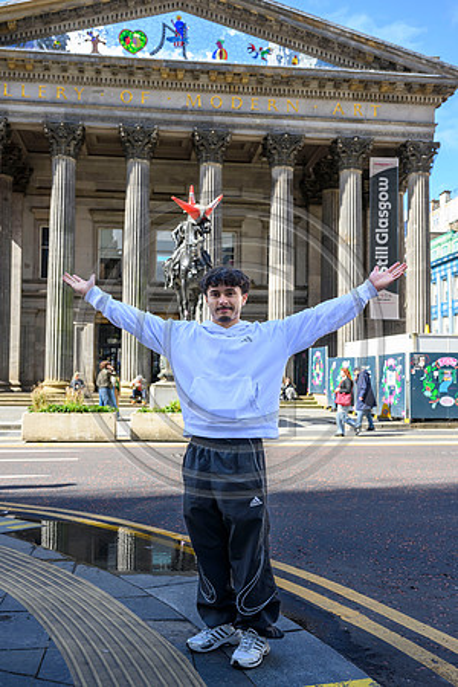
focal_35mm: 38
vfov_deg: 50.7
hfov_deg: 35.1
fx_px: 725
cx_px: 229
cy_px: 344
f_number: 6.3
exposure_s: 1/500
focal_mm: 38
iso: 500
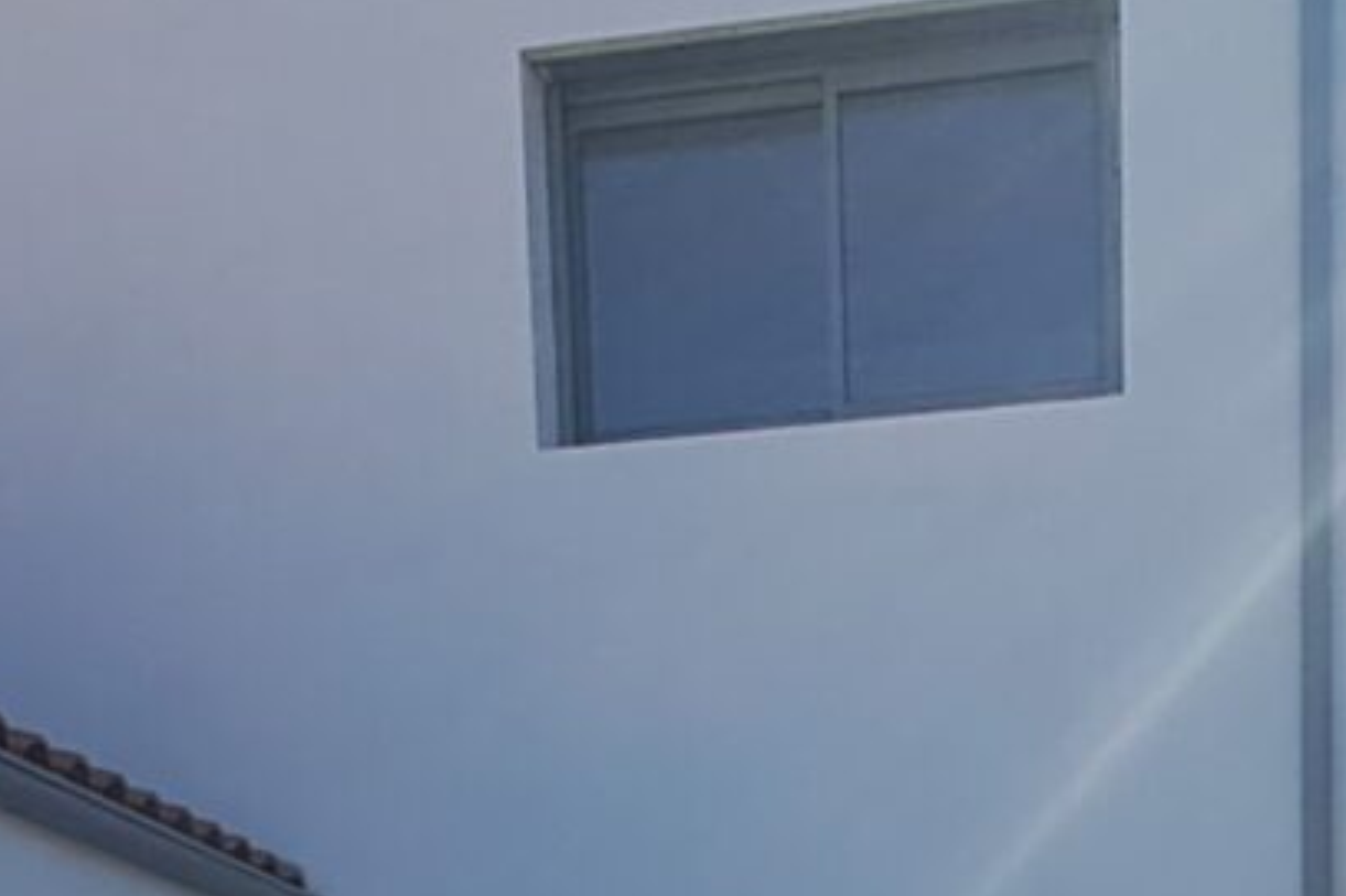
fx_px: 2541
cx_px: 711
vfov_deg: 16.1
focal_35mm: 68
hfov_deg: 29.7
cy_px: 1723
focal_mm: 1.42
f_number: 2.2
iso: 40
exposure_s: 1/2865
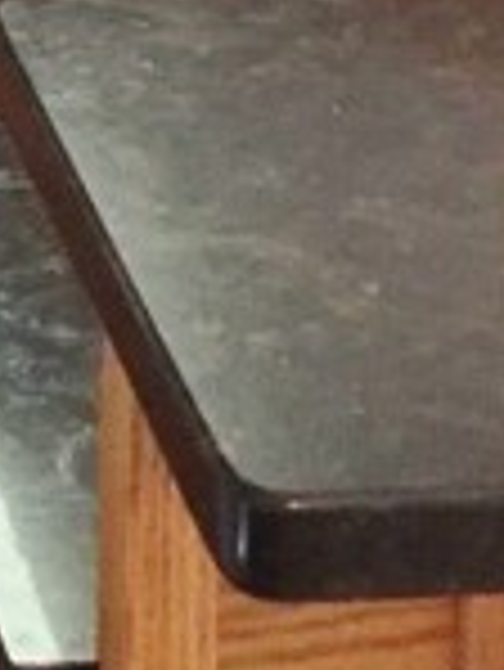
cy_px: -877
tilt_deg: -3.6
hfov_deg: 9.6
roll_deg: +0.7
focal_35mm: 149
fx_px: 2888
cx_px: -284
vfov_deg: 11.3
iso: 200
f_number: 2.2
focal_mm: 4.15
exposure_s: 1/30
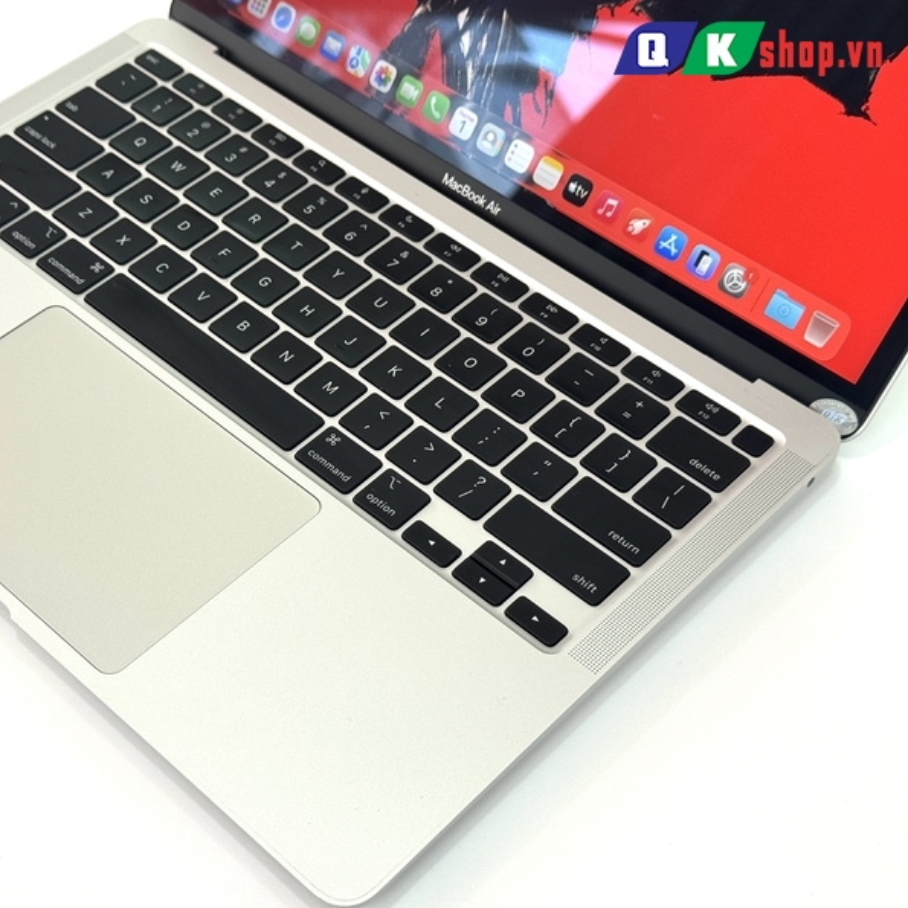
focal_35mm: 57
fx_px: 1692
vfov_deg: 30.0
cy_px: 453
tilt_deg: -47.2
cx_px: 322
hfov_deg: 29.9
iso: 50
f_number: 1.78
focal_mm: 6.76
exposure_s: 1/121
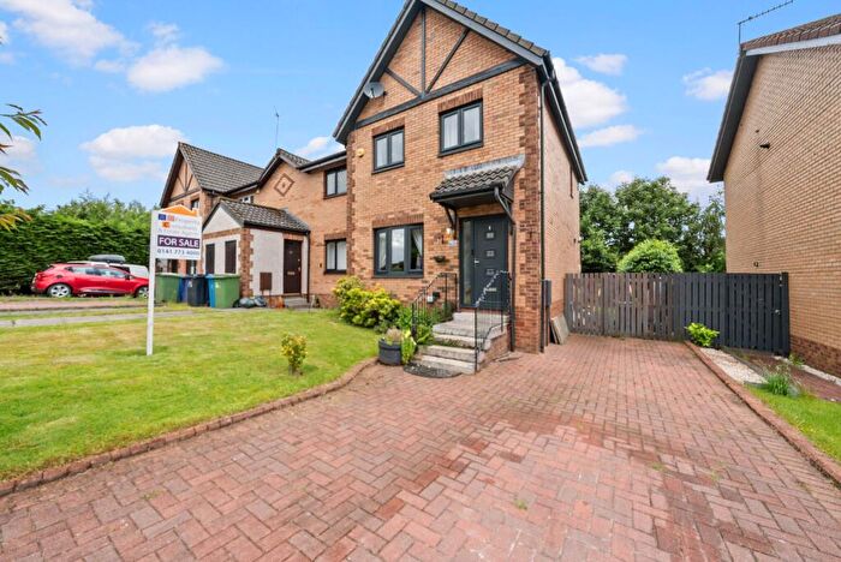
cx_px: 420
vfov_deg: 90.1
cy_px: 281
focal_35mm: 12
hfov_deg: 112.6
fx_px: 281
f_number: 8
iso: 800
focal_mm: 12
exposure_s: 1/125
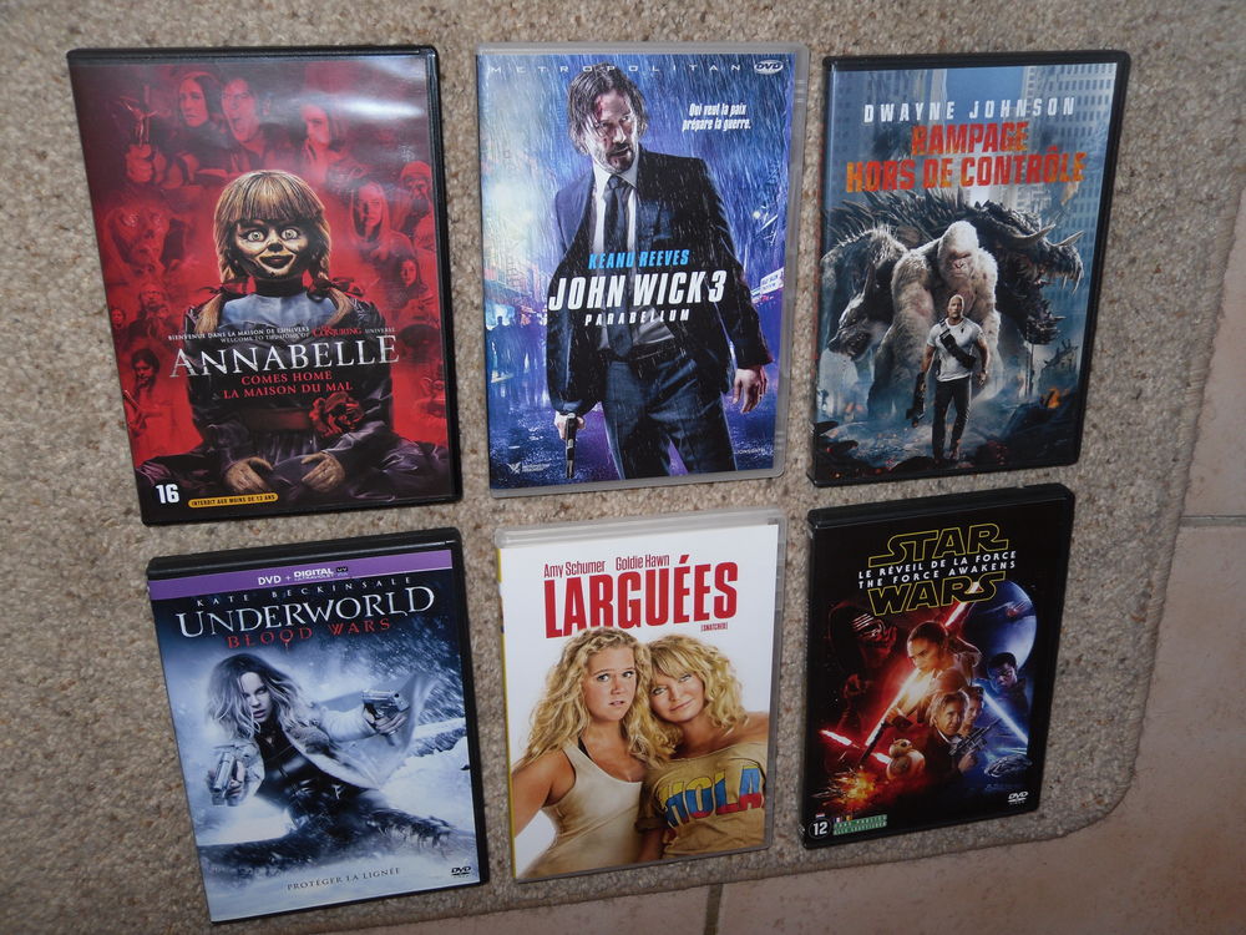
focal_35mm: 35
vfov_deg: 40.7
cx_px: 623
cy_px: 468
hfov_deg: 52.6
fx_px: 1260
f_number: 3.5
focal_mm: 6.3
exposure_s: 1/45
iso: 80
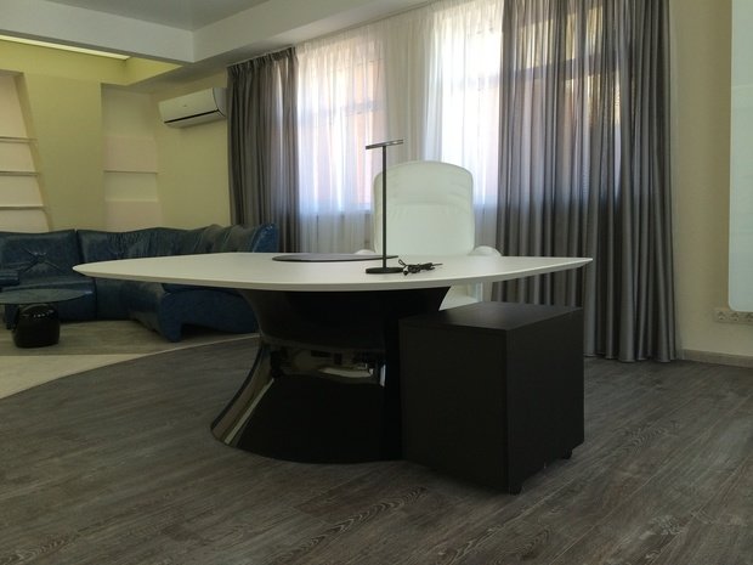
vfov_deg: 46.8
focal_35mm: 30
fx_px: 653
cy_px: 282
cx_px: 376
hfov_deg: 60.0
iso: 64
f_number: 2.2
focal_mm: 4.12
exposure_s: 1/120
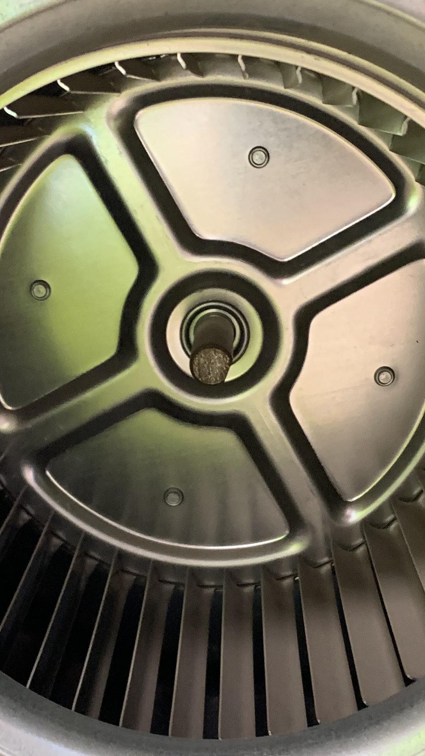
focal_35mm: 59
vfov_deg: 35.4
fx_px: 1182
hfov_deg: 20.4
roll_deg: -4.9
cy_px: 438
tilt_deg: -16.4
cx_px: 241
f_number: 1.8
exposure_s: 1/40
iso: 400
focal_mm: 4.25
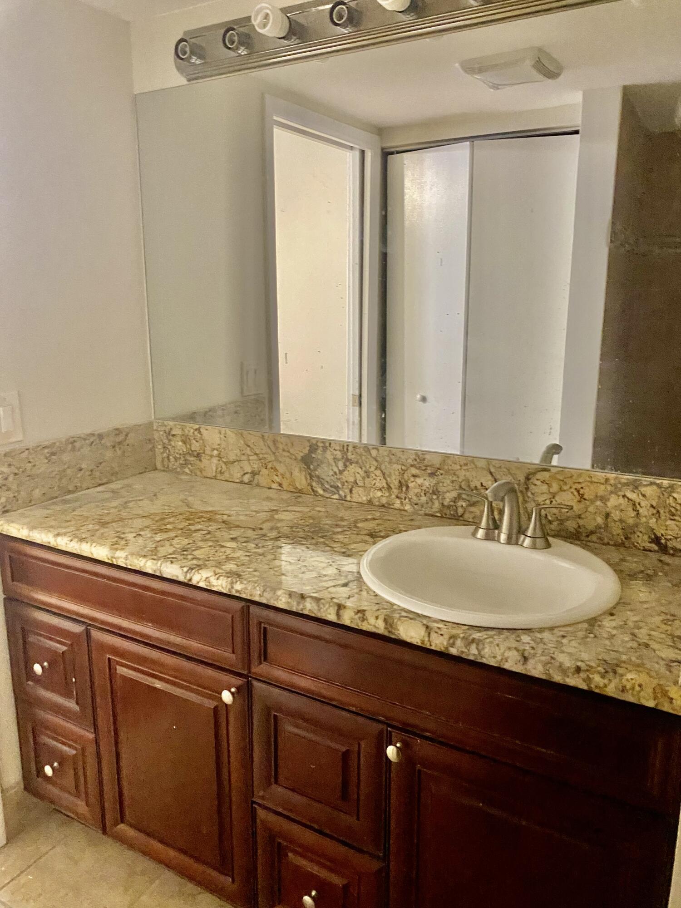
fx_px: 682
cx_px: 340
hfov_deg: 53.1
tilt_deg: -10.0
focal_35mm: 26
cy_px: 454
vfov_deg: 67.3
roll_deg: +0.4
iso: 640
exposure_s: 1/30
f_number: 1.8
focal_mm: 4.25
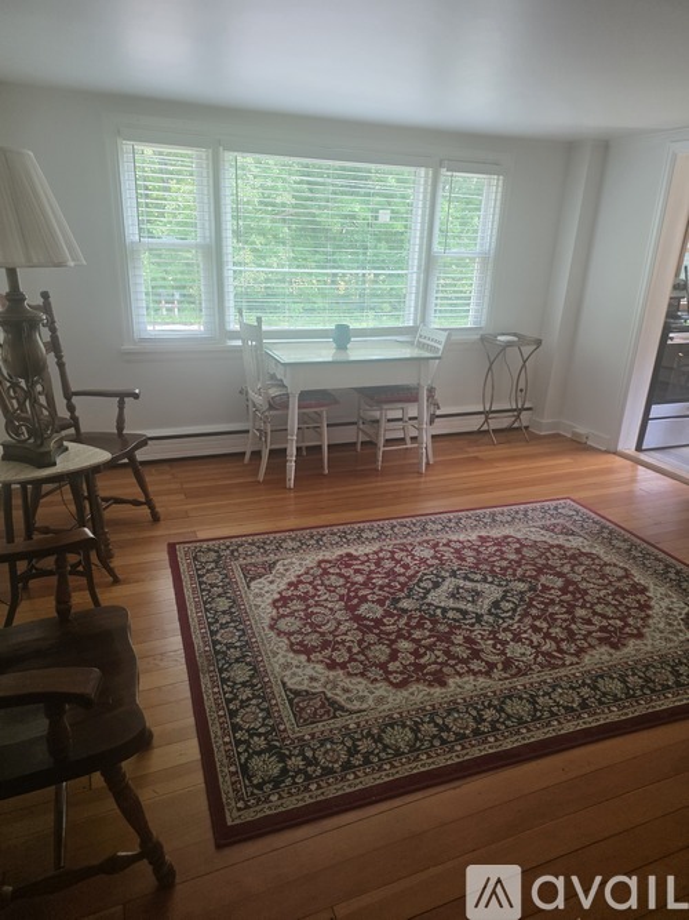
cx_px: 344
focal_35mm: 23
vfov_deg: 73.9
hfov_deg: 58.9
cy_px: 460
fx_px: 611
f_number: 1.7
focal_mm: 6.25
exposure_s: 1/180
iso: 160
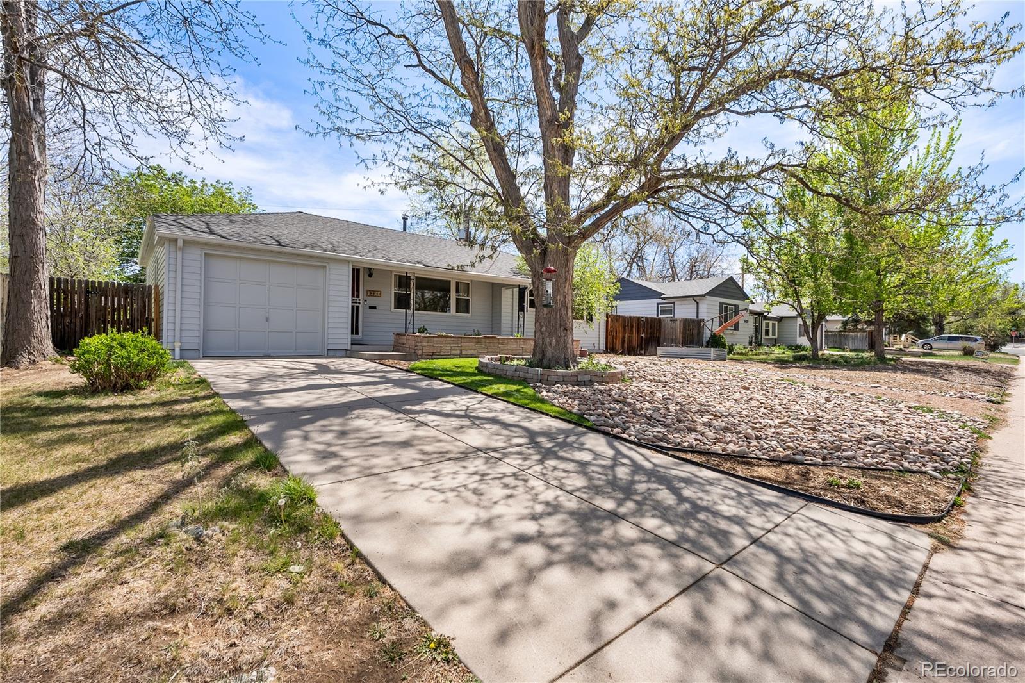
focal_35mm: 16
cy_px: 342
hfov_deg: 96.7
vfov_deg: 73.7
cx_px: 512
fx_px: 455
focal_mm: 16
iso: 200
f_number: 8
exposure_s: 1/60
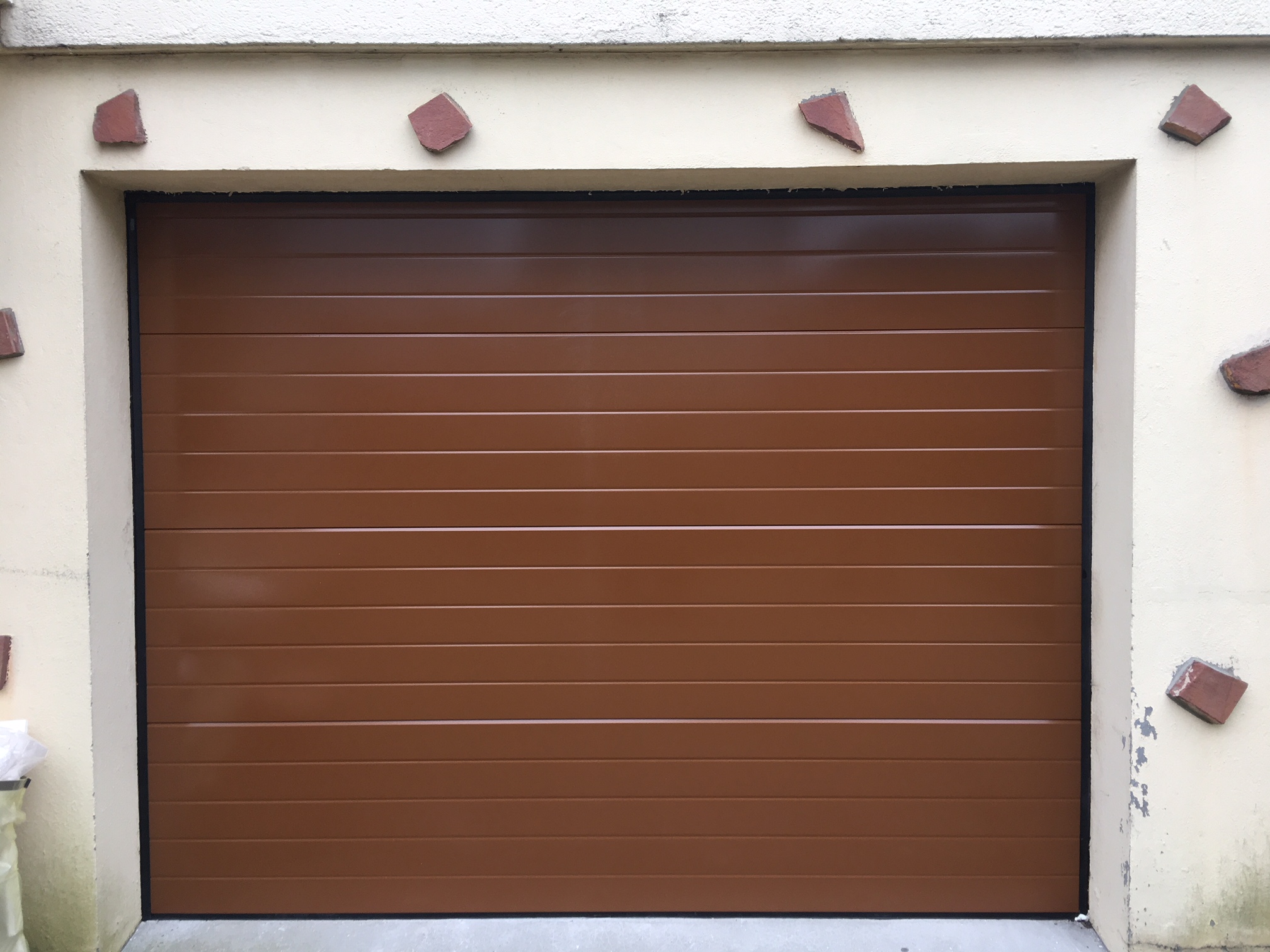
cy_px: 476
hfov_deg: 61.7
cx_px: 635
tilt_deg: -1.8
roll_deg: -0.5
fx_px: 1064
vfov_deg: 48.2
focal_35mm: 29
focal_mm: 4.15
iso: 32
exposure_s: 1/50
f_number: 2.2
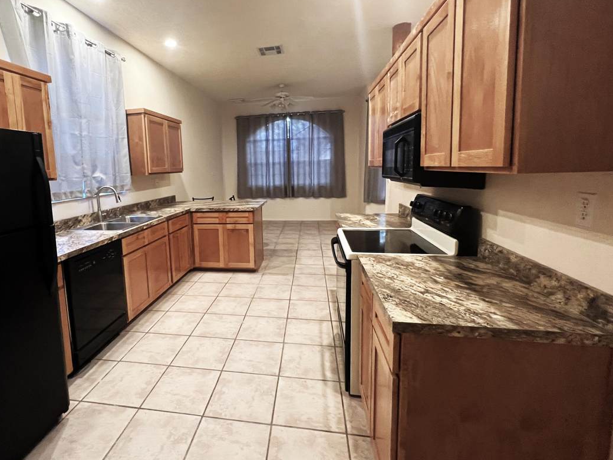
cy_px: 201
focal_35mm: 16
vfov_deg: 77.7
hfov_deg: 93.5
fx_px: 283
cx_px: 251
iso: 500
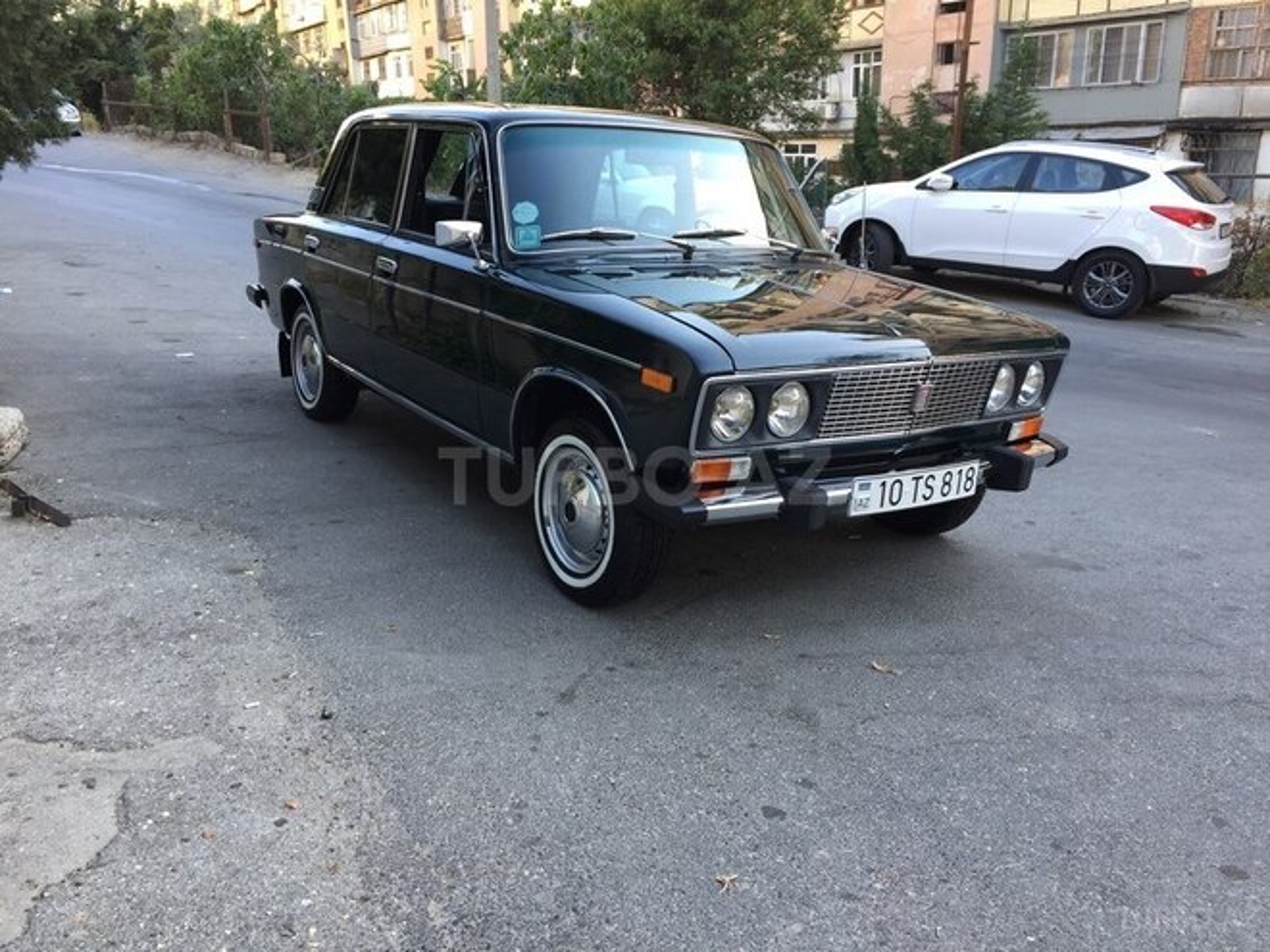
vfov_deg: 48.2
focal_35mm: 29
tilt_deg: -17.8
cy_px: 476
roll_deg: +0.7
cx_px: 635
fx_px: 1064
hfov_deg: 61.7
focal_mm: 4.15
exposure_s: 1/100
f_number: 2.2
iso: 32
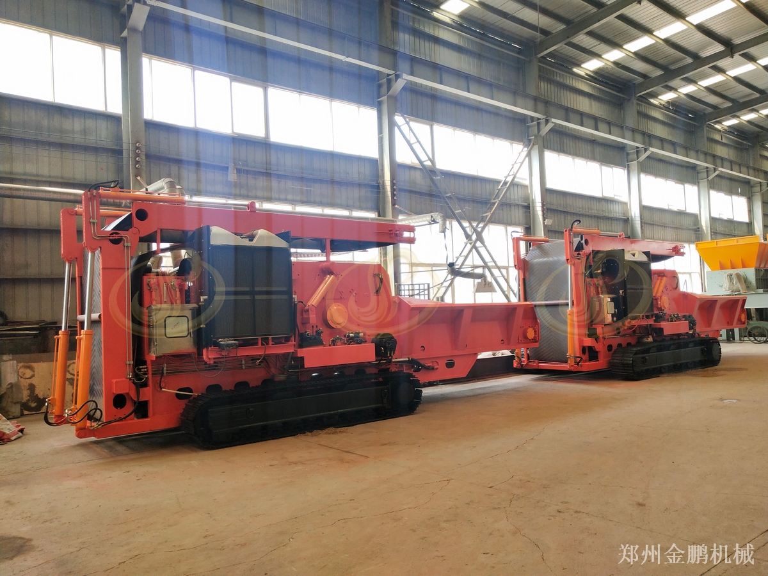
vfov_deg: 46.8
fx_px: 666
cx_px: 384
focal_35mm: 30
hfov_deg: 60.0
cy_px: 288
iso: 141
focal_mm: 3.95
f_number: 1.8
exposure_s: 1/100
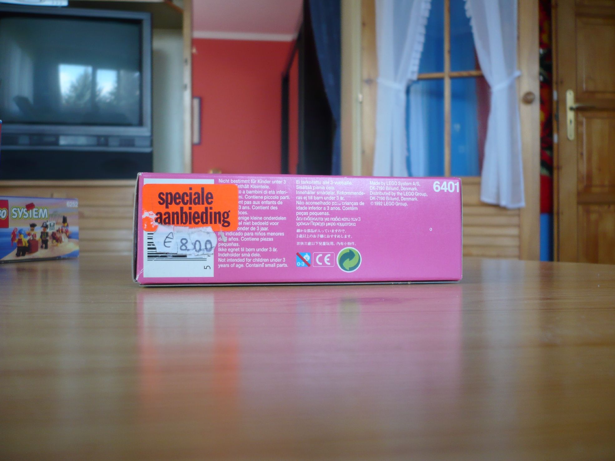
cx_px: 308
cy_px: 230
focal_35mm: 35
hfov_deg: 52.6
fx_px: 622
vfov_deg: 40.7
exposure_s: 1/30
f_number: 2.8
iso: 100
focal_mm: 5.8
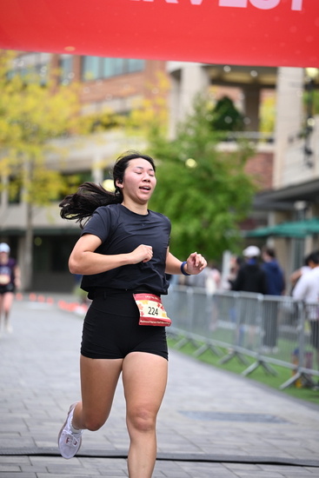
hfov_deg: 11.9
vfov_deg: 17.8
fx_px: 1527
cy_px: 239
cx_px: 160
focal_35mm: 115
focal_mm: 115
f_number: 2.8
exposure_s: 1/2000
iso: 640
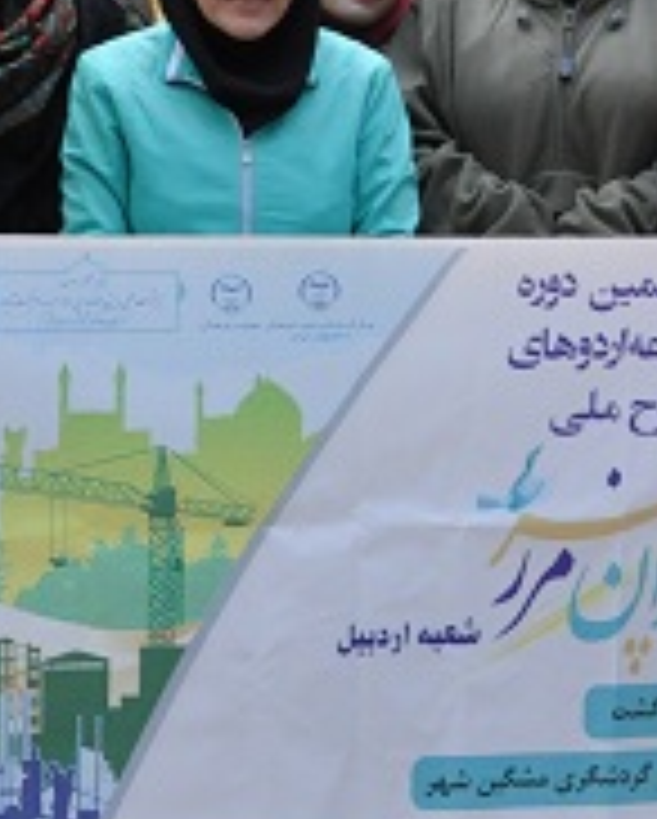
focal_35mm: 130
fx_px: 3154
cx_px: 544
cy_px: 180
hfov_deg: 11.8
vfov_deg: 14.7
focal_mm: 28
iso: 1250
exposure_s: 1/100
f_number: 10
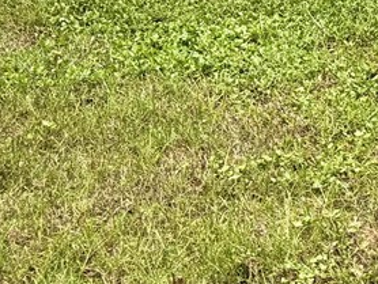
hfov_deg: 12.7
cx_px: 729
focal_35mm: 138
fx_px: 1508
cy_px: -216
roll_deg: +2.3
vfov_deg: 10.2
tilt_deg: -5.9
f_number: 1.78
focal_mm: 6.76
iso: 80
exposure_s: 1/8130
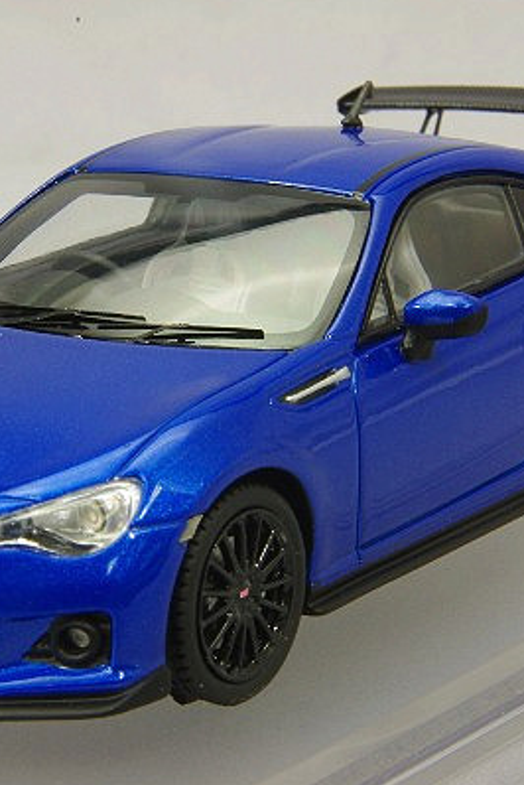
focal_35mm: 180
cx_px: 189
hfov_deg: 7.6
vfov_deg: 11.4
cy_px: 392
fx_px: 3923
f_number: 32
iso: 400
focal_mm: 75
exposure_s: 1
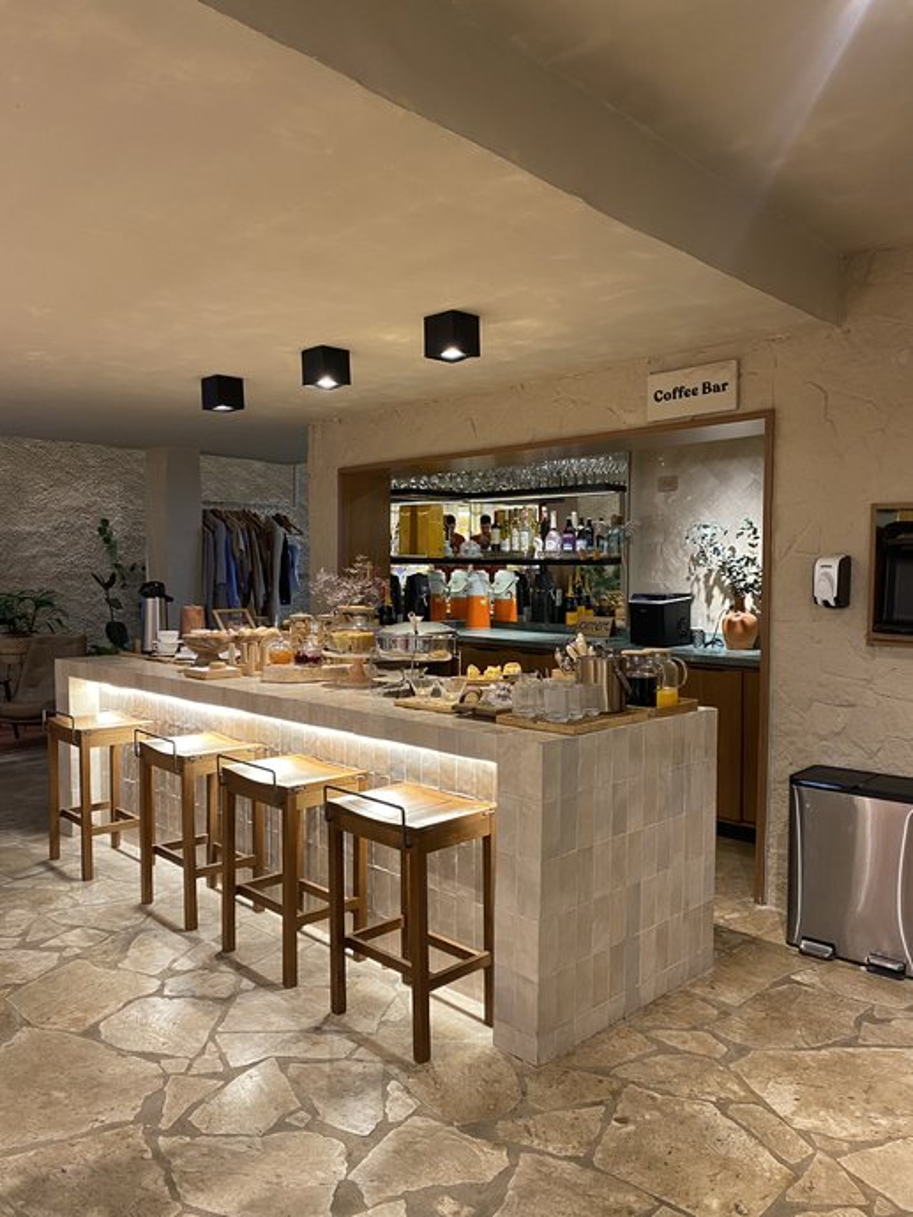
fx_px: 914
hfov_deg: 53.1
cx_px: 456
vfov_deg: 67.3
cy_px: 608
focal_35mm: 26
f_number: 1.8
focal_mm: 4.25
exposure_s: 1/60
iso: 160
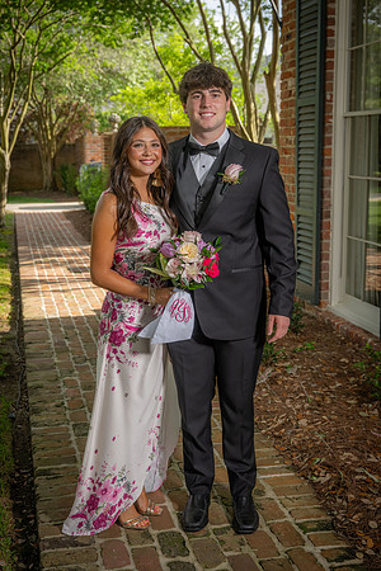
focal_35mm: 47
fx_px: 746
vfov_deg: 41.9
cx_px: 190
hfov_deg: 28.6
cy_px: 286
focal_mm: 47
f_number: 5.6
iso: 100
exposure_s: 1/160
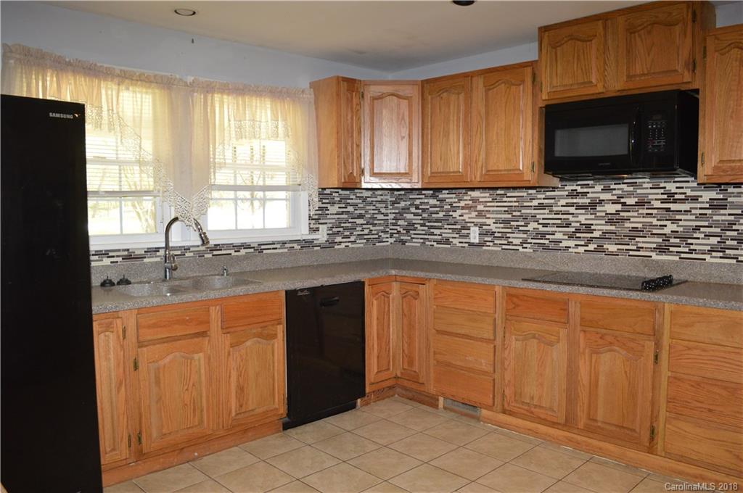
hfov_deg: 67.4
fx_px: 557
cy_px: 246
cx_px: 372
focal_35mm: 27
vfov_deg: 47.8
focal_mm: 18
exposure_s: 1/60
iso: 800
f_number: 7.1
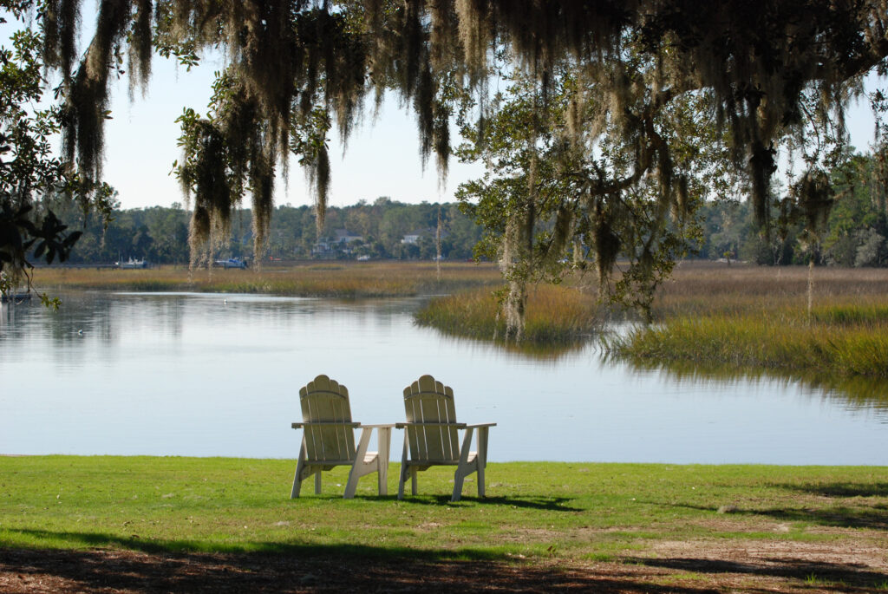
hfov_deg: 19.4
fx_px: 2593
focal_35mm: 105
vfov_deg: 13.1
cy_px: 297
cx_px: 444
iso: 400
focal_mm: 70
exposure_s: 1/1000
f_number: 8
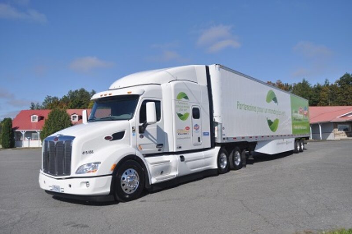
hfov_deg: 62.0
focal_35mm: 30
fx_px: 293
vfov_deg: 43.5
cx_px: 176
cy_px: 117
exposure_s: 1/4000
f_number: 5.6
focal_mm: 20
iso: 250
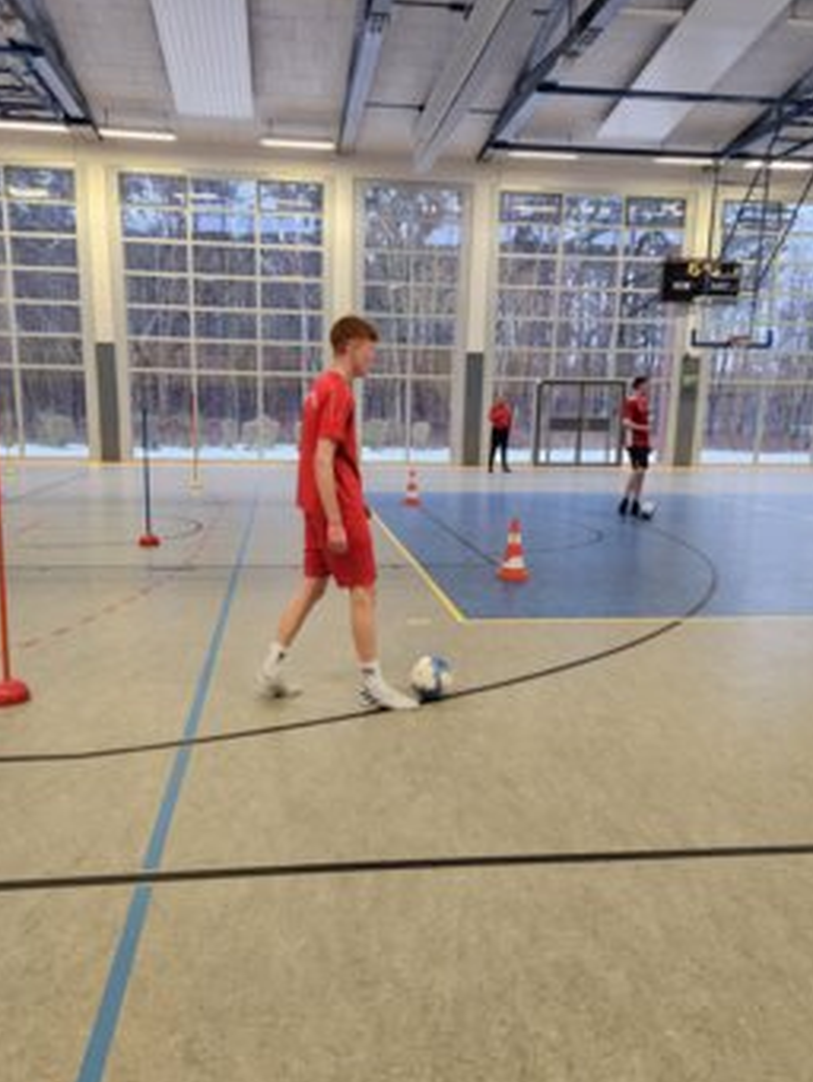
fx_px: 845
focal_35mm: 27
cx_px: 400
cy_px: 574
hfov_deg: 51.4
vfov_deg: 65.2
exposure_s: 1/142
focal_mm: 5.4
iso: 500
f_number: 1.8
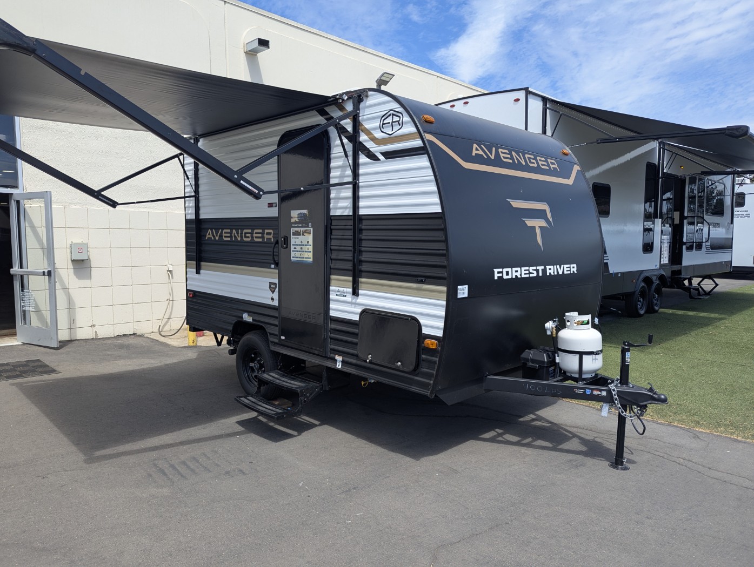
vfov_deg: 56.9
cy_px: 284
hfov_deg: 71.5
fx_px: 523
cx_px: 377
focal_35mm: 24
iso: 46
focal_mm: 6.81
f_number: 1.85
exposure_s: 1/1471
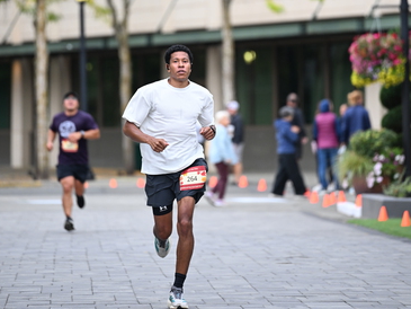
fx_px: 3444
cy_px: 56
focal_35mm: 290
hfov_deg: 6.8
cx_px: 206
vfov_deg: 5.1
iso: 1000
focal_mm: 200
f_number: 2.8
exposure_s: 1/1600
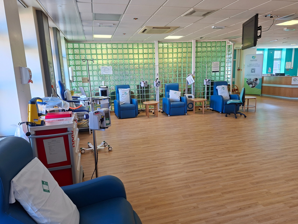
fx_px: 198
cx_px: 149
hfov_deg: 73.9
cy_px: 112
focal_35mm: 23
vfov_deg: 58.9
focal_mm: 5.54
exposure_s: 1/100
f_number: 1.8
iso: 125
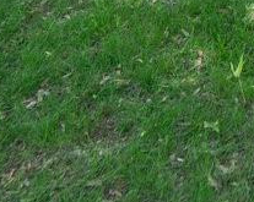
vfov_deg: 12.4
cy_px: -307
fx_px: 698
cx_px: 416
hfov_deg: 17.7
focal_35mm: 93
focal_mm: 16
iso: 200
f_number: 4
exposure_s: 1/60
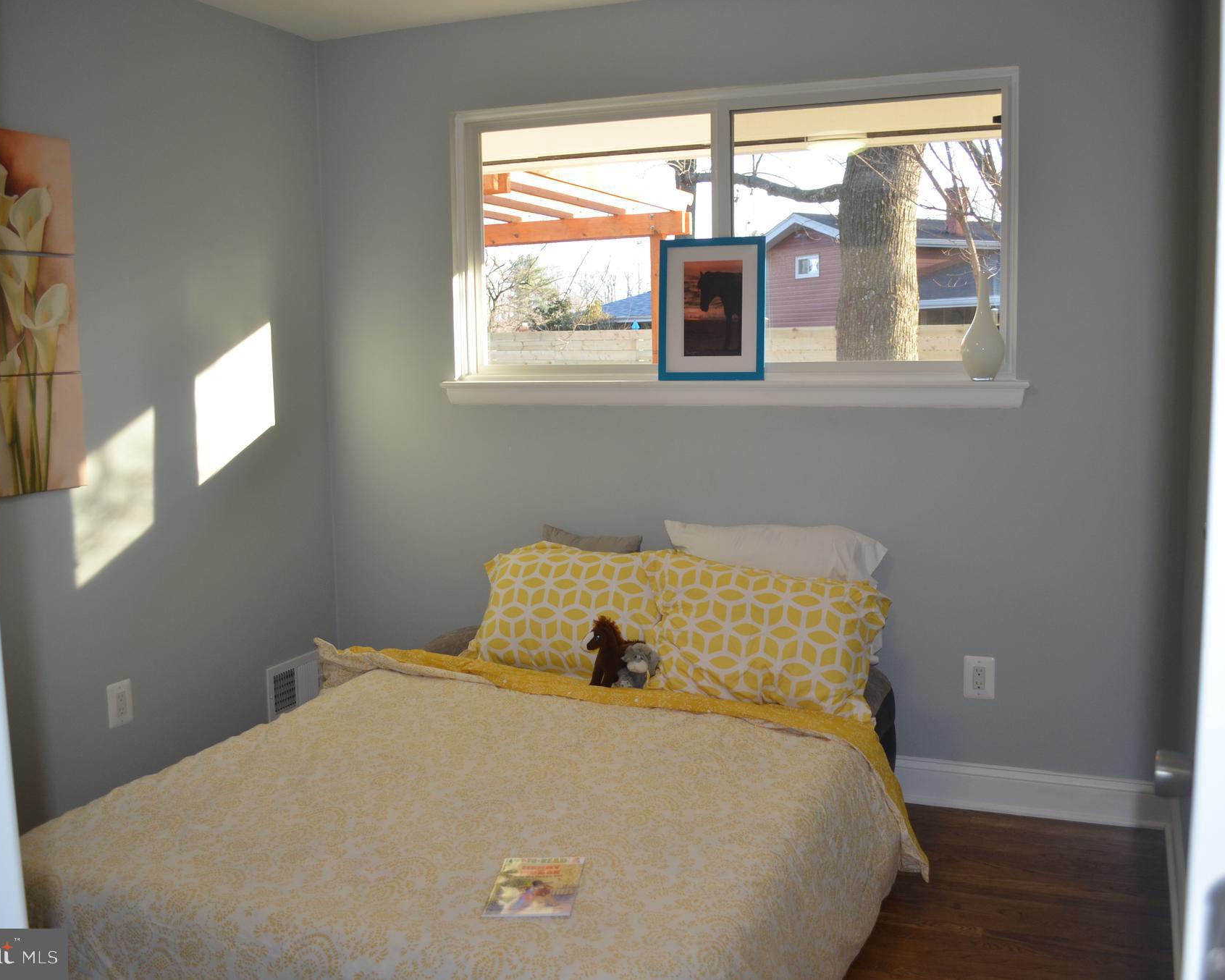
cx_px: 650
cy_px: 490
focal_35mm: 34
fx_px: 1233
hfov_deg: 52.8
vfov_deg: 43.4
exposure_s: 1/125
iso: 360
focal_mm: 20
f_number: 3.8
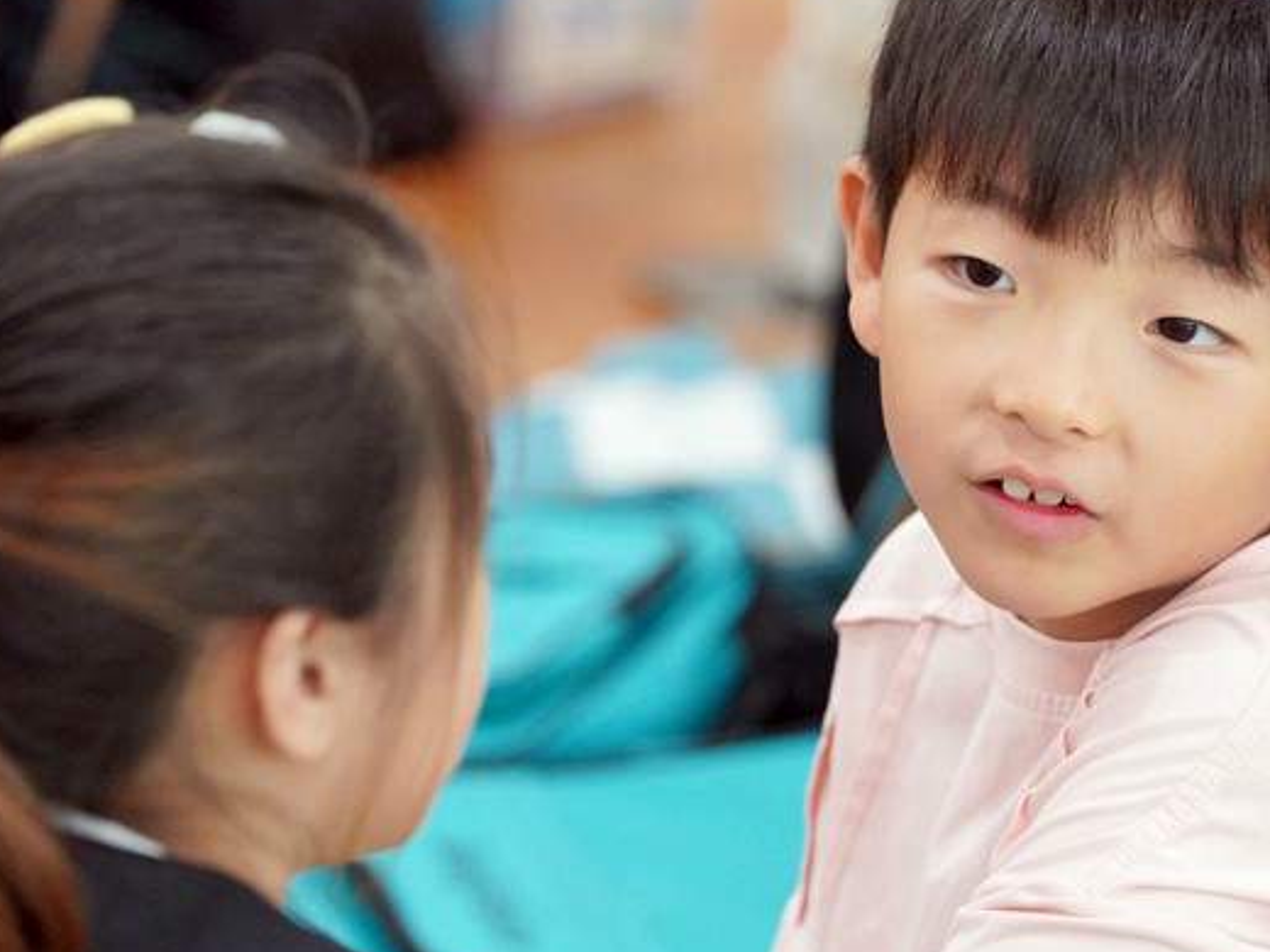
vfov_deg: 4.9
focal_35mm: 303
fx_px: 11117
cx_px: 652
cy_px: 425
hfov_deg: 6.5
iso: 4000
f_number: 4
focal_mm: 182
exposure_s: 1/200
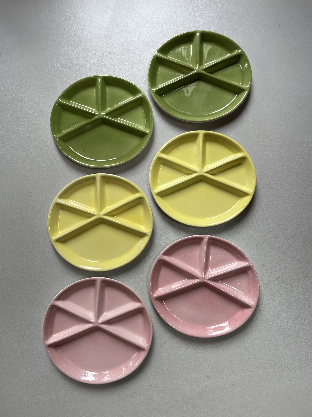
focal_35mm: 26
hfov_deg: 53.1
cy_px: 208
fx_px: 312
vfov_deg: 67.3
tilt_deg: -83.1
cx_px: 156
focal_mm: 4.2
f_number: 1.6
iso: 32
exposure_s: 1/170
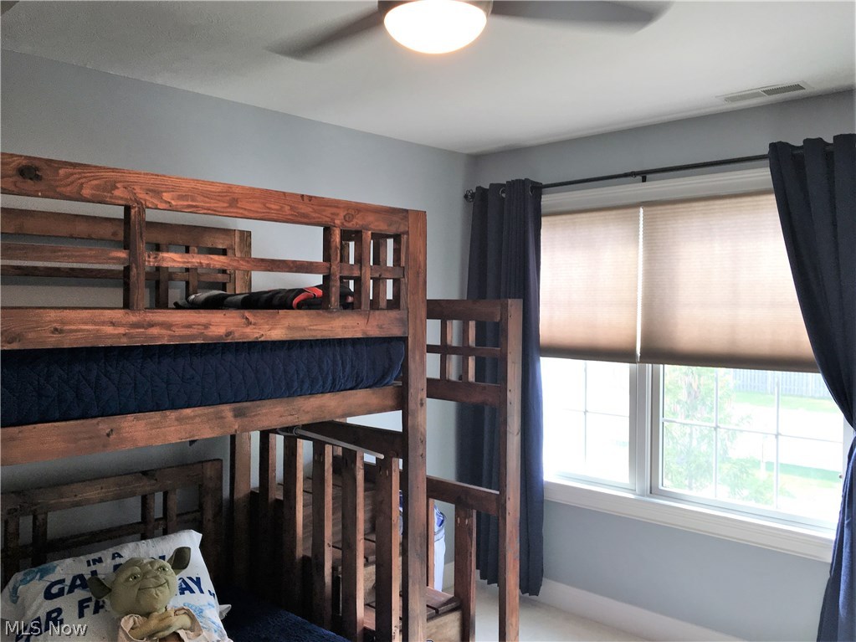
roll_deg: +1.9
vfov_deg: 48.2
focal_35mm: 29
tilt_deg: -0.6
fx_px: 717
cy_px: 321
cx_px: 428
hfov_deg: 61.7
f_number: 2.2
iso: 32
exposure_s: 1/60
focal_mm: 4.15
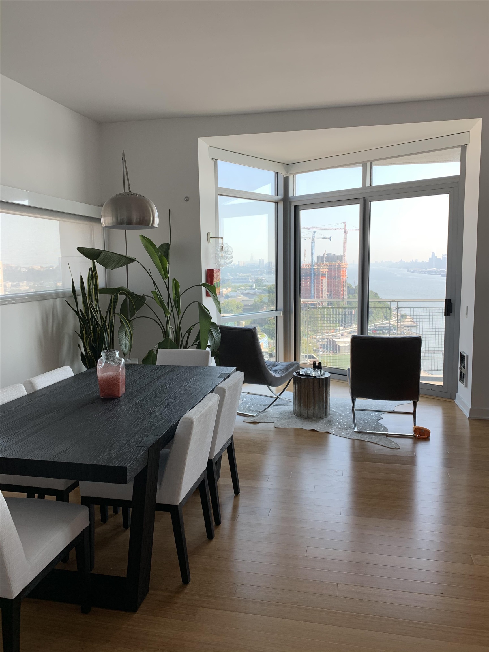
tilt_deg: -5.7
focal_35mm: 26
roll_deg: +1.0
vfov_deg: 67.3
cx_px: 244
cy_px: 326
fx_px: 490
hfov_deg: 53.1
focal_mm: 4.25
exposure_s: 1/130
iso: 25
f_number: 1.8
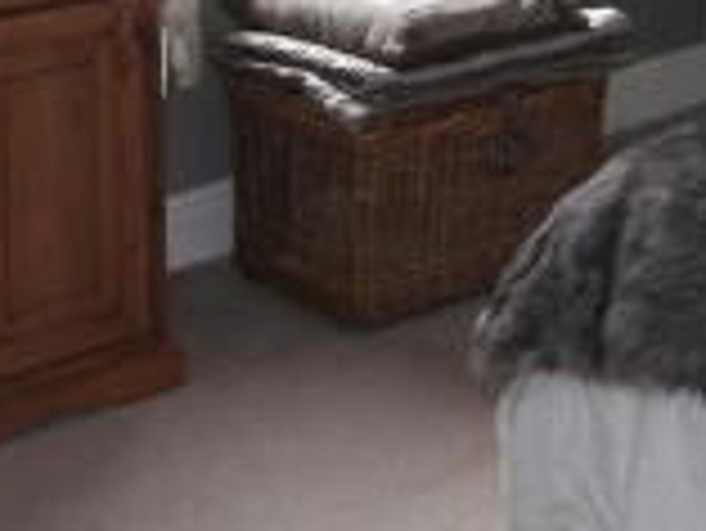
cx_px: 461
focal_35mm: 89
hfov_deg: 21.9
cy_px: -322
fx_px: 1817
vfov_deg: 15.1
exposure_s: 1/40
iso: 100
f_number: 3.3
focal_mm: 4.3
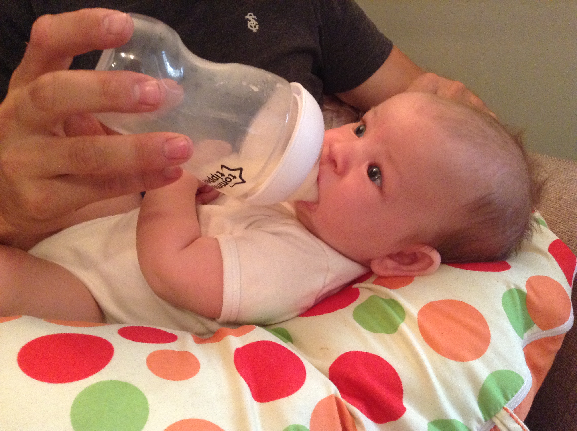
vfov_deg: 42.8
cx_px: 288
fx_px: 549
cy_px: 216
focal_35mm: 33
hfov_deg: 55.4
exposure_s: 1/15
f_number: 2.4
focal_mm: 3.3
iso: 250
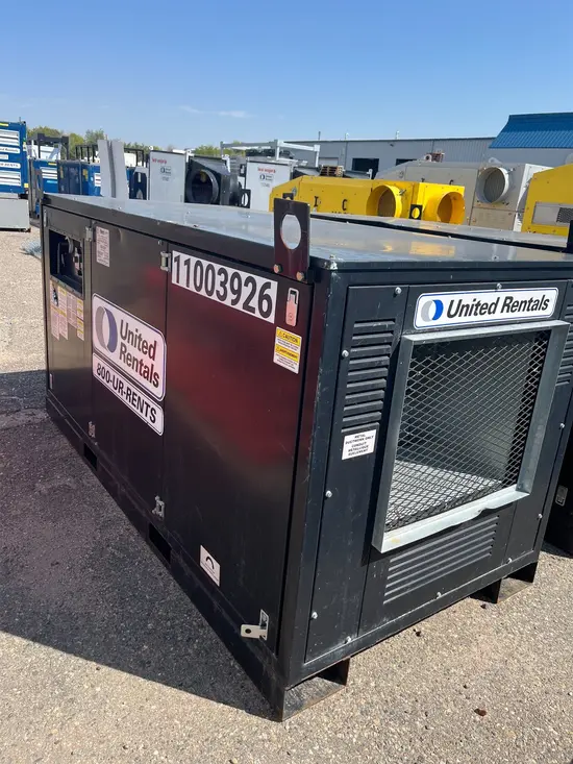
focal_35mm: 26
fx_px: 574
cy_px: 382
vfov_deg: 67.3
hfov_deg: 53.1
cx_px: 286
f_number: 1.6
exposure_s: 1/2137
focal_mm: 5.1
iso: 50
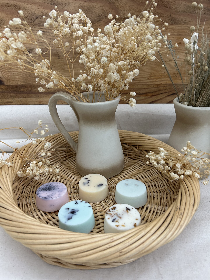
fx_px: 210
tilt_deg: -26.1
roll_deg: +0.1
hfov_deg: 53.1
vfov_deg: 67.3
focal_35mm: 26
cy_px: 140
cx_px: 105
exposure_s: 1/50
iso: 200
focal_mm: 5.7
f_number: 1.5
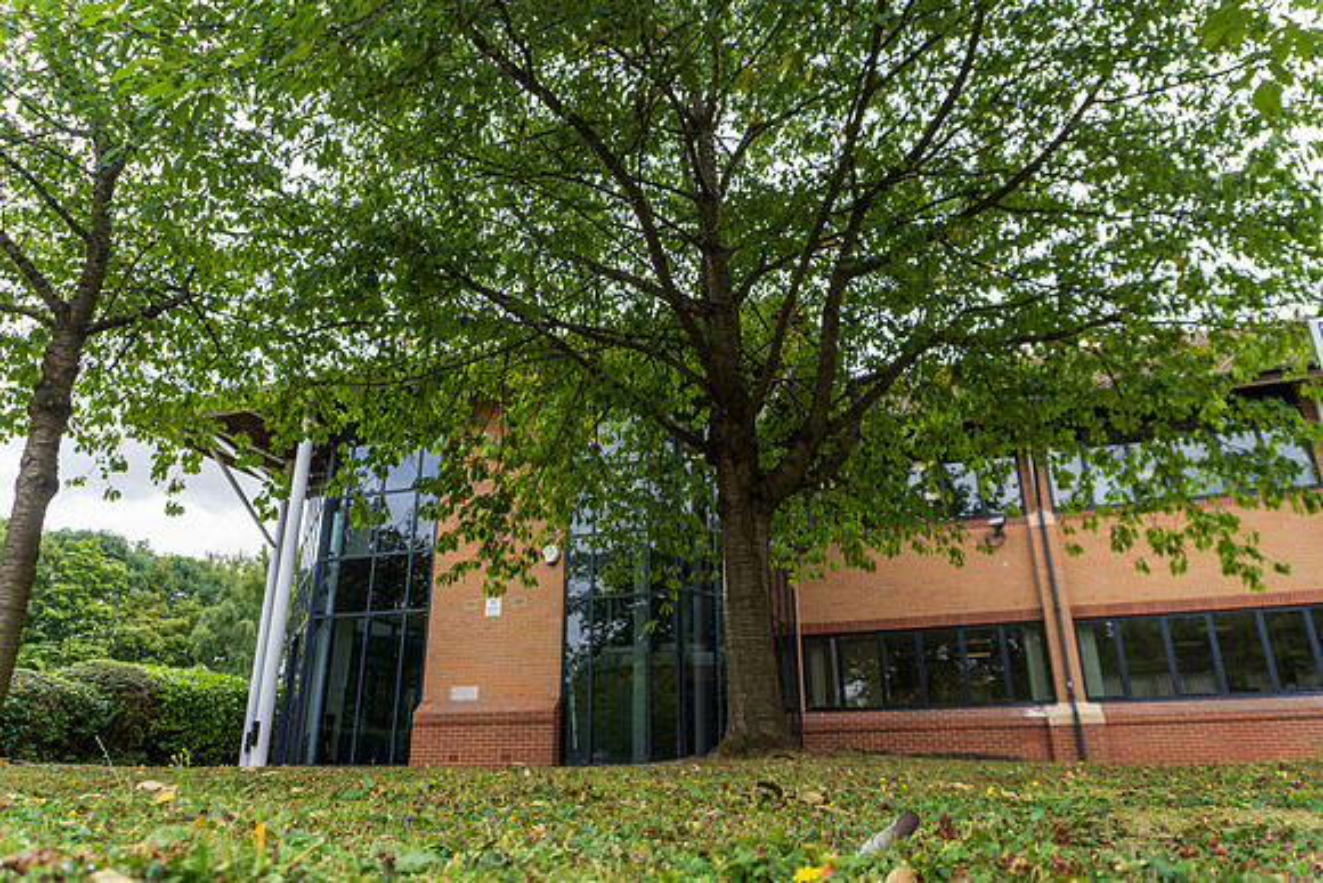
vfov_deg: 53.2
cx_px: 662
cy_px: 442
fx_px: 882
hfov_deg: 73.7
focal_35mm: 24
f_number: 5
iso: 100
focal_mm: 16
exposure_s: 1/160
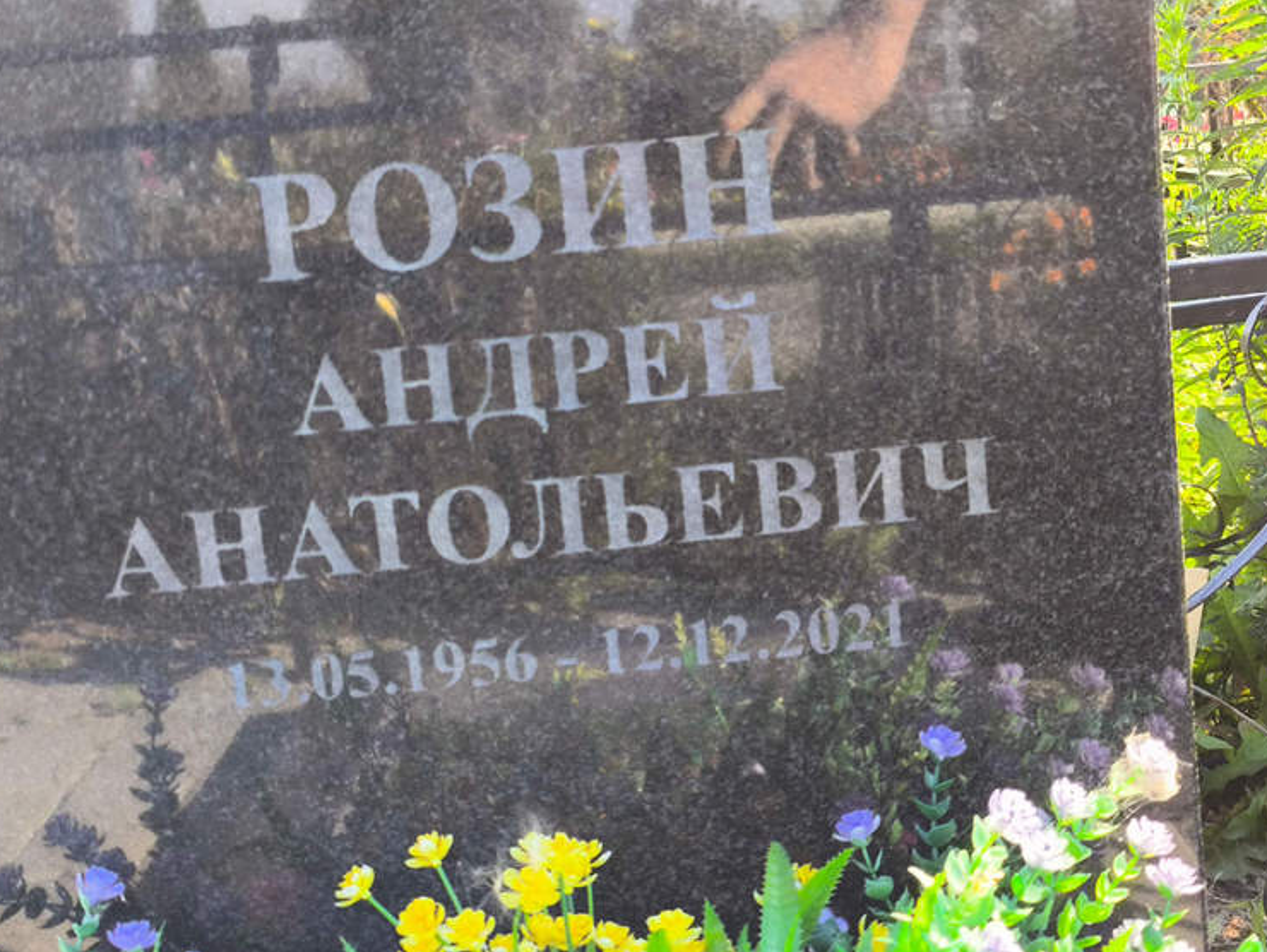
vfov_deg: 27.1
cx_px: 674
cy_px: 483
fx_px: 1978
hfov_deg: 35.5
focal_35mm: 54
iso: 50
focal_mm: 4.71
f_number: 1.7
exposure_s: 1/253
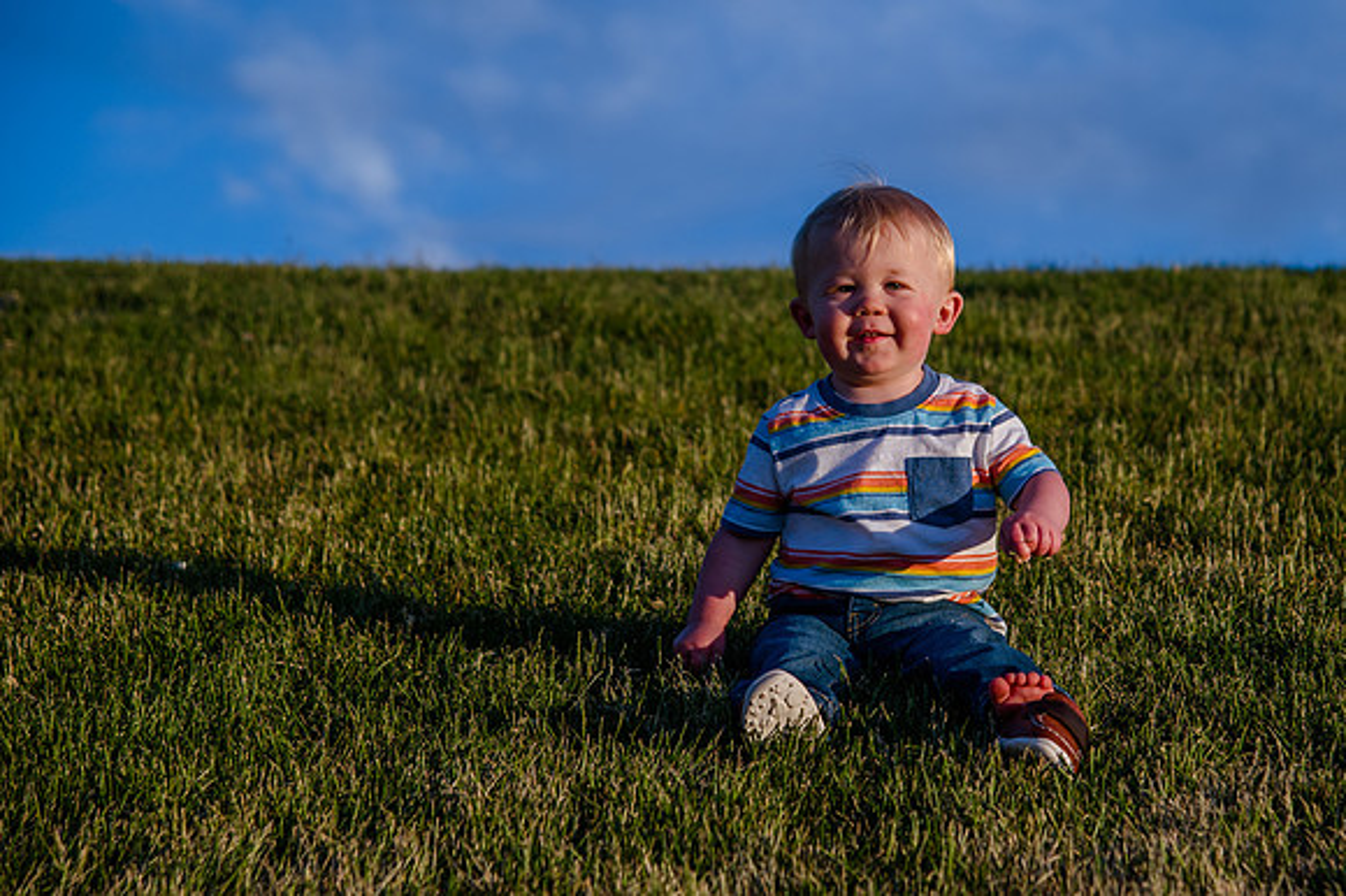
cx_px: 899
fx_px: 4321
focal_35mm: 116
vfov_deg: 11.8
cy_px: 448
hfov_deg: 17.7
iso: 200
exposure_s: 1/640
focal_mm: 85
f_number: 5
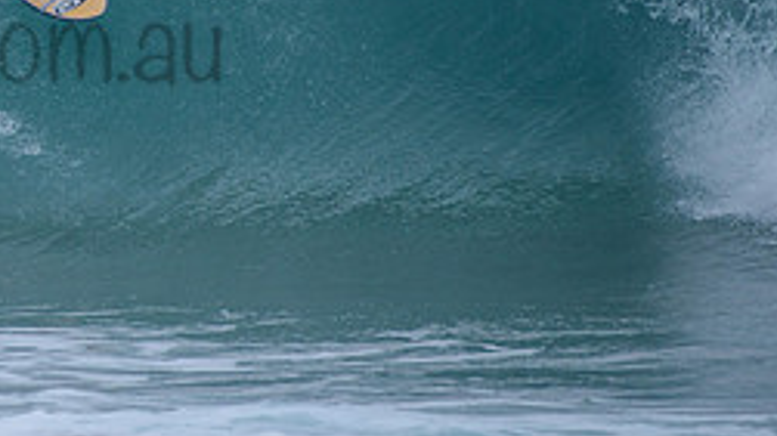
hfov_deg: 1.8
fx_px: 24942
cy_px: 11
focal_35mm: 1211
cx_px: -105
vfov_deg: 1.0
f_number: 5.6
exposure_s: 1/2000
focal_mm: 500
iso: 360
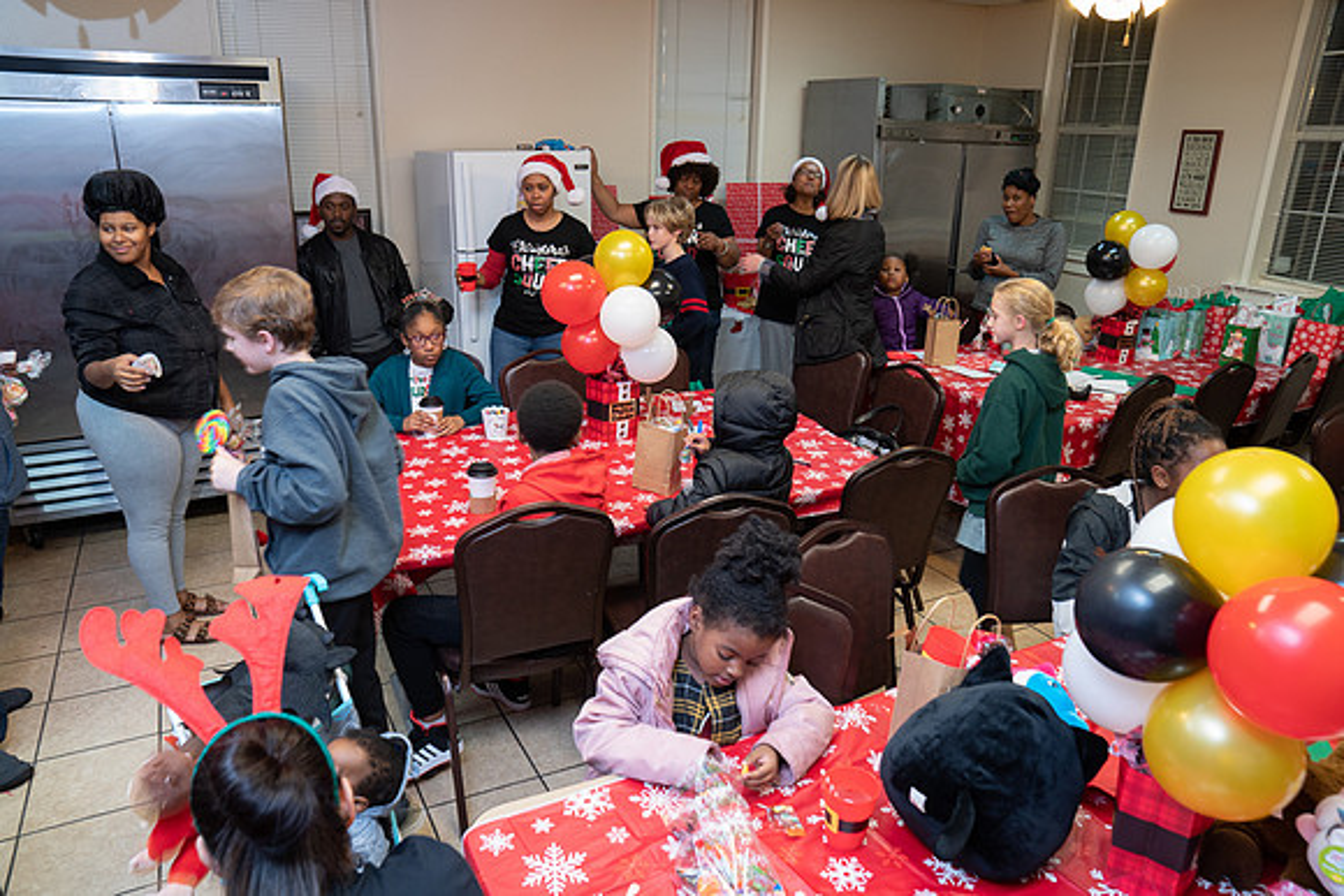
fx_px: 896
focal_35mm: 24
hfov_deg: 73.7
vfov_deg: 53.2
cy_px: 448
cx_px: 672
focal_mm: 24
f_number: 4.5
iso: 640
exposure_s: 1/30
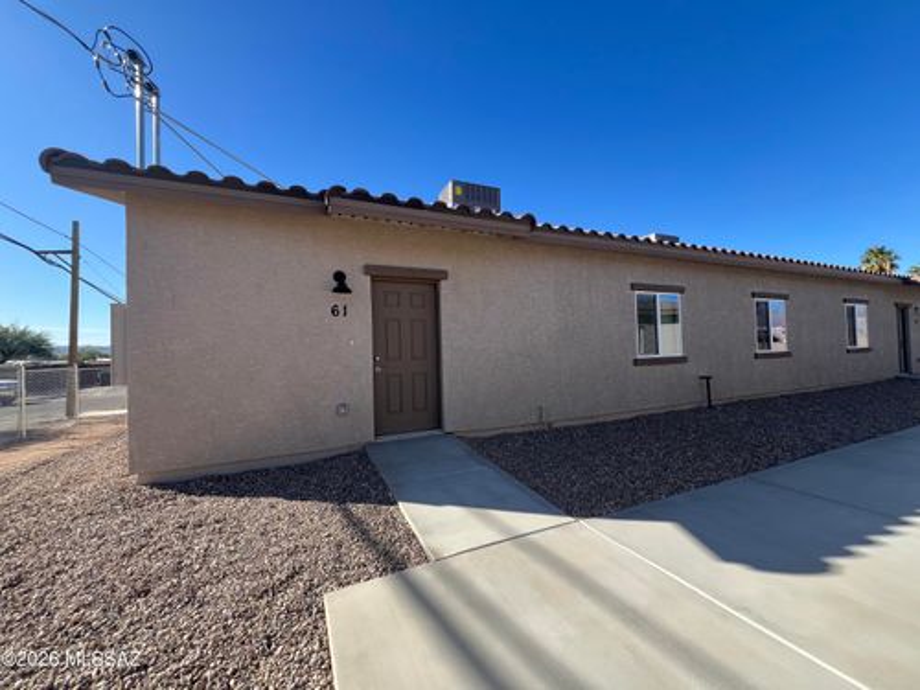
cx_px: 460
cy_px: 345
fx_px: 346
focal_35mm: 13
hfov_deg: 106.2
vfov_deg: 89.9
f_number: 1.8
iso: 32
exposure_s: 1/464
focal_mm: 1.57
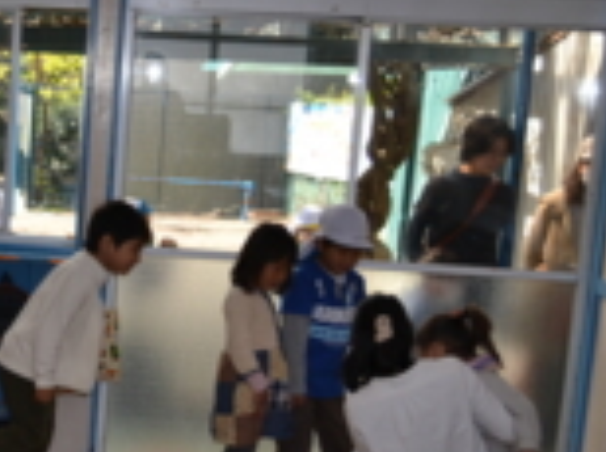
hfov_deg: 20.2
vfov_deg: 16.2
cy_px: 403
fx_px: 1573
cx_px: -146
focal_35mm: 90
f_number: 4
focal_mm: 24
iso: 140
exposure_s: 1/125
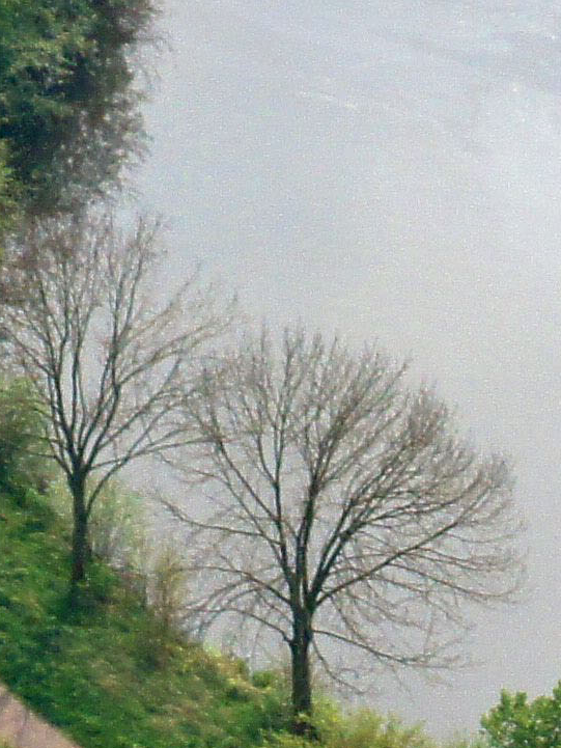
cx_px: 1440
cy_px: -51
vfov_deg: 1.5
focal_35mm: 1324
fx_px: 28607
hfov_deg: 1.1
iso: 320
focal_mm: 135
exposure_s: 1/1250
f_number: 5.6
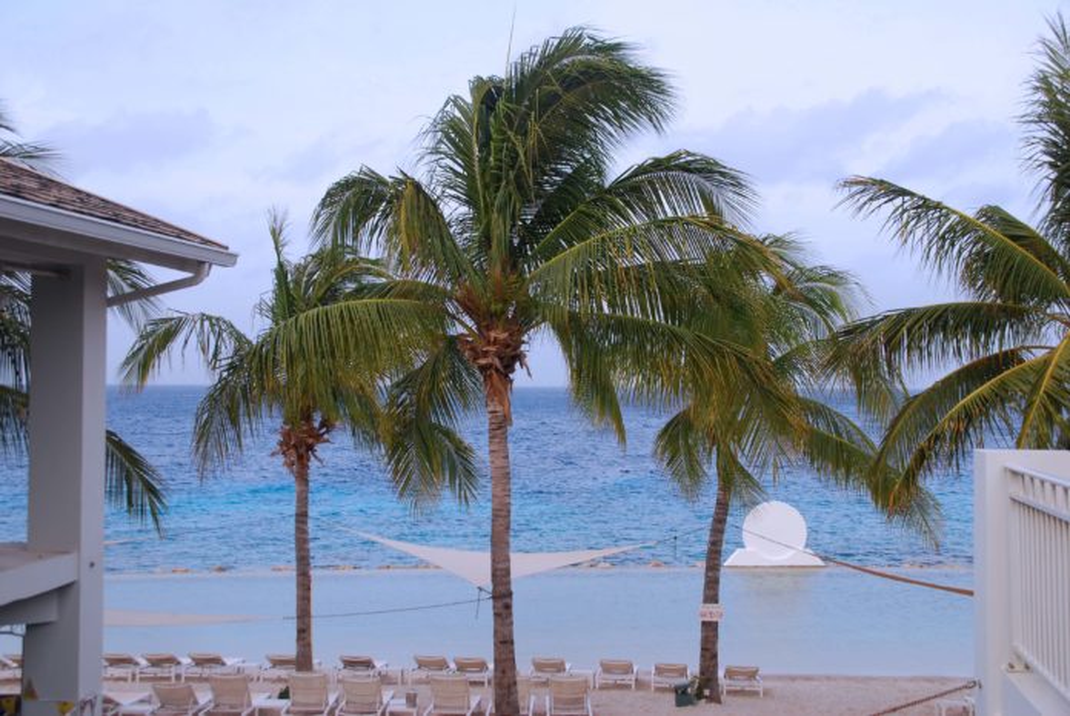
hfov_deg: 38.8
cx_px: 535
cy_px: 358
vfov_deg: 26.6
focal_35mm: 51
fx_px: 1518
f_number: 6.3
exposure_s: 1/160
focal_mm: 34
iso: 200
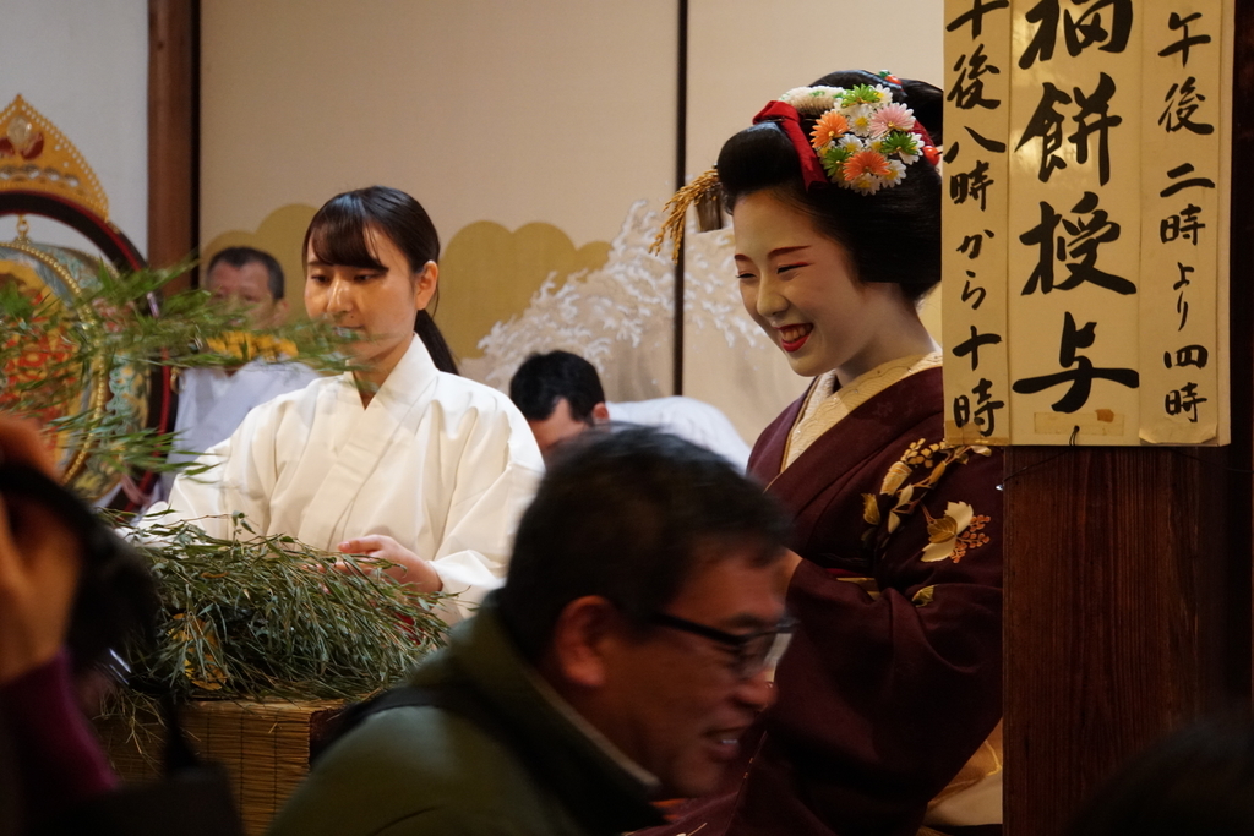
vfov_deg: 12.5
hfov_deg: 18.7
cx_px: 627
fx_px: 3815
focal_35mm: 110
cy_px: 418
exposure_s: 1/40
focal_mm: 73
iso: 3200
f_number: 5.6
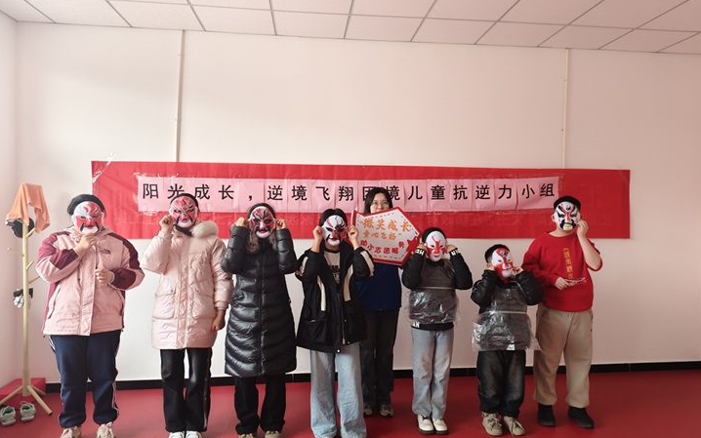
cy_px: 211
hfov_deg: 72.5
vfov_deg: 49.3
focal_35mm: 25
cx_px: 355
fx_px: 478
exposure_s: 1/100
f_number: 1.68
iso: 307
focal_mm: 6.45
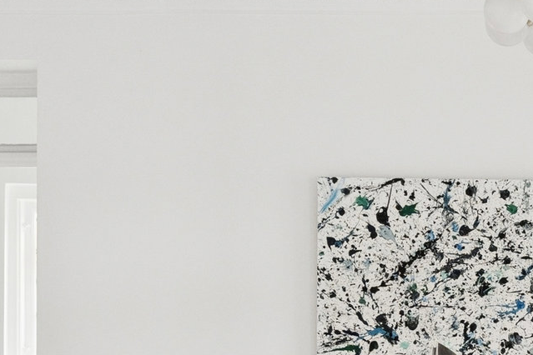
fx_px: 2709
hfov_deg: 11.1
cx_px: 620
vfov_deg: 7.4
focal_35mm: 183
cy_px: 468
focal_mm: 26
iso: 500
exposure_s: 1/30
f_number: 8
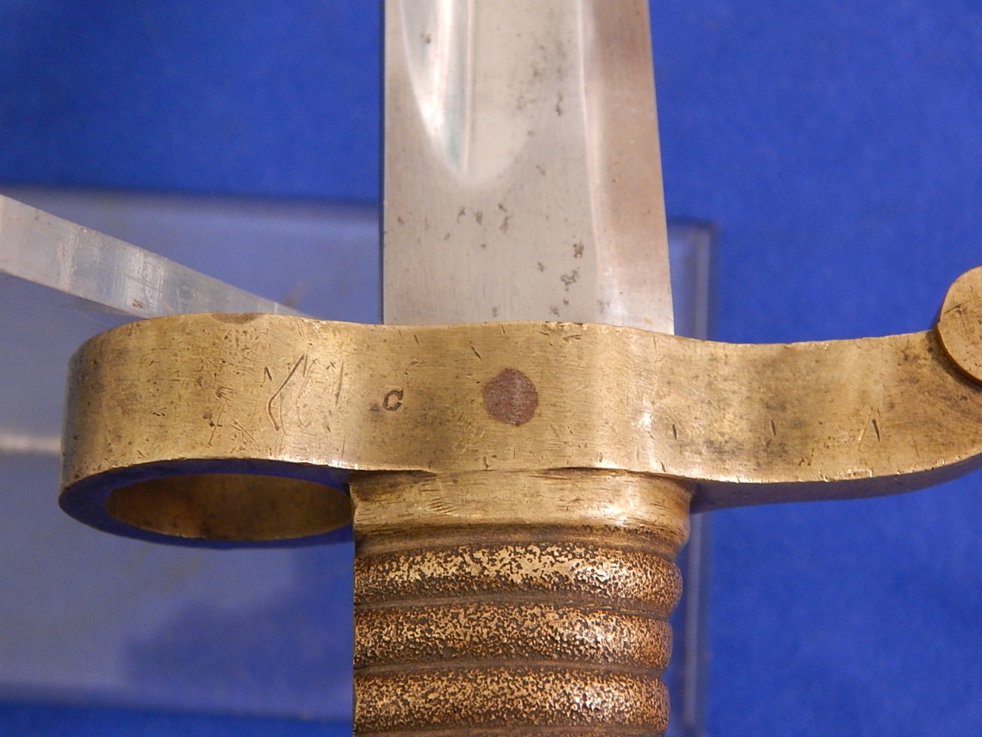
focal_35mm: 54
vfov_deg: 27.0
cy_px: 368
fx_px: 1532
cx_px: 491
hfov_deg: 35.5
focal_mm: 9.7
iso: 400
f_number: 3.8
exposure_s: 1/15
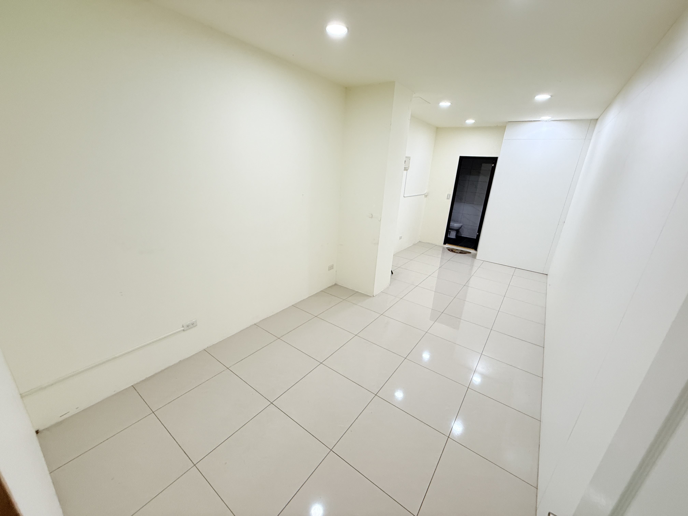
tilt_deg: -17.8
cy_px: 258
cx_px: 344
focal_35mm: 14
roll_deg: -2.8
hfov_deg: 102.1
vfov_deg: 85.7
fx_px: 278
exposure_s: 1/120
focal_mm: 2.22
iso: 250
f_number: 2.2
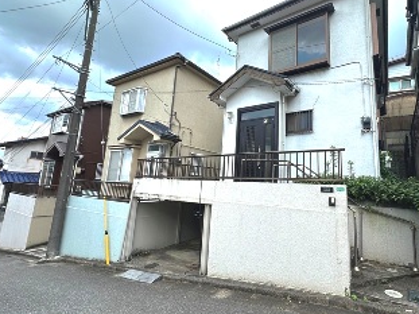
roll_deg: -2.4
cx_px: 252
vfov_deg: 71.5
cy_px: 147
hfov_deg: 86.6
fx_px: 218
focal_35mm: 18
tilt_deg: +9.6
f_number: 2.2
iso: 40
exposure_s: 1/739
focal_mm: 2.22
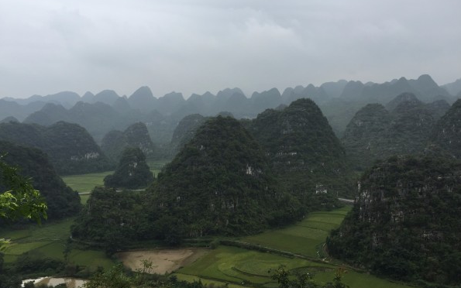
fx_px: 390
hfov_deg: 61.2
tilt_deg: -1.9
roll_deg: -1.3
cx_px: 231
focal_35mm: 31
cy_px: 139
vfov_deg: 40.6
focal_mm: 4.15
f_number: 2.2
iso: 32
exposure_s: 1/1163
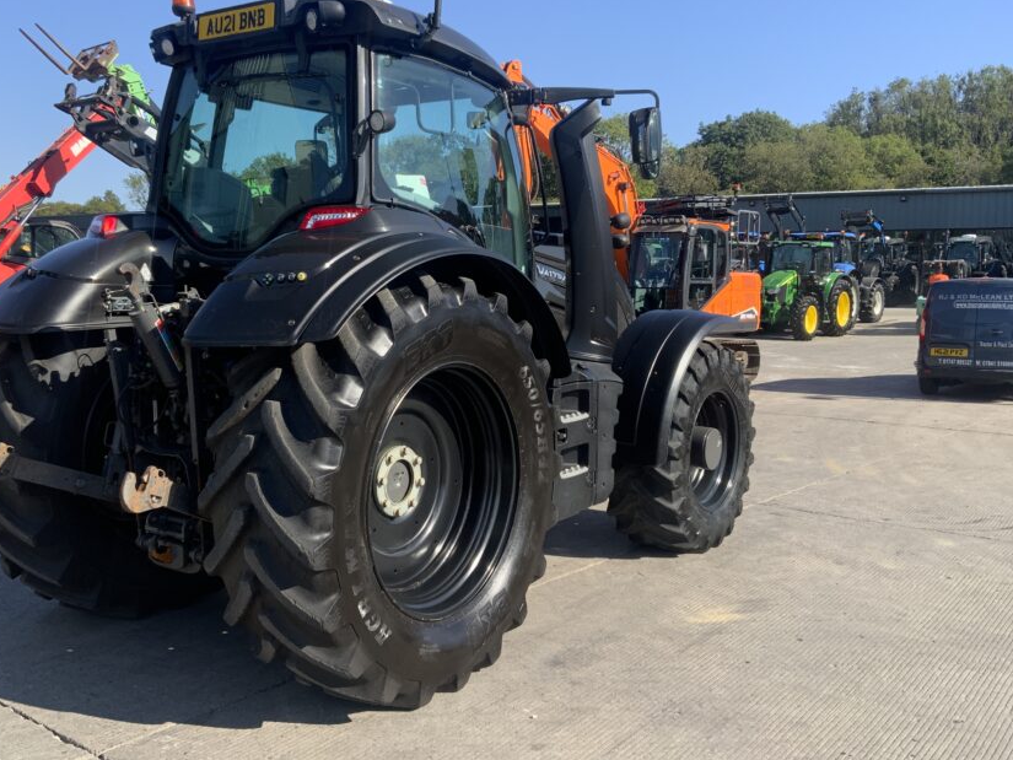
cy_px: 349
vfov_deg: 39.6
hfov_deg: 51.2
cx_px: 433
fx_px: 1054
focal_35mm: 36
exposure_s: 1/962
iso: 16
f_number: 1.8
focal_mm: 3
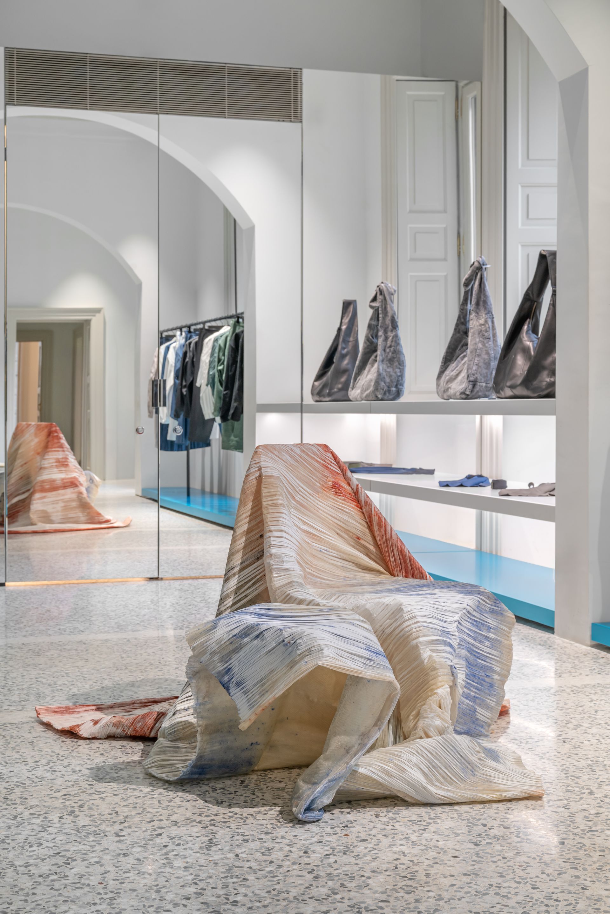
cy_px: 457
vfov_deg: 37.5
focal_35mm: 53
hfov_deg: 25.5
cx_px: 305
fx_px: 1347
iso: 400
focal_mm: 53
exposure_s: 1/15
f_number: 9
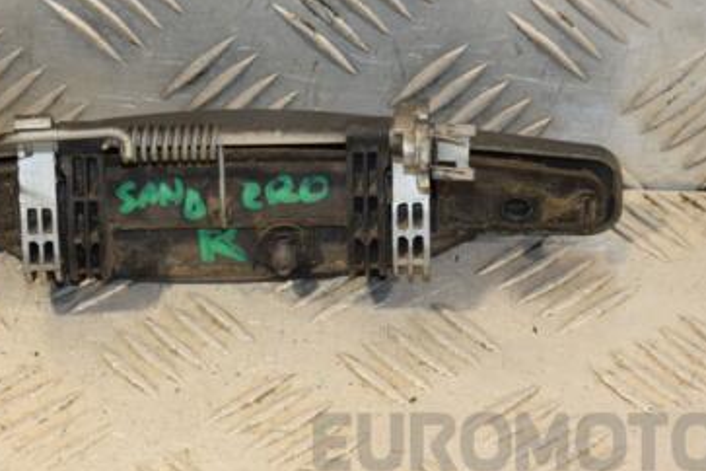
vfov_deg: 6.5
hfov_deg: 9.8
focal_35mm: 211
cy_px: 183
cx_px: 276
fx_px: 4134
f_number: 5.6
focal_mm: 85
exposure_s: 1/200
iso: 800
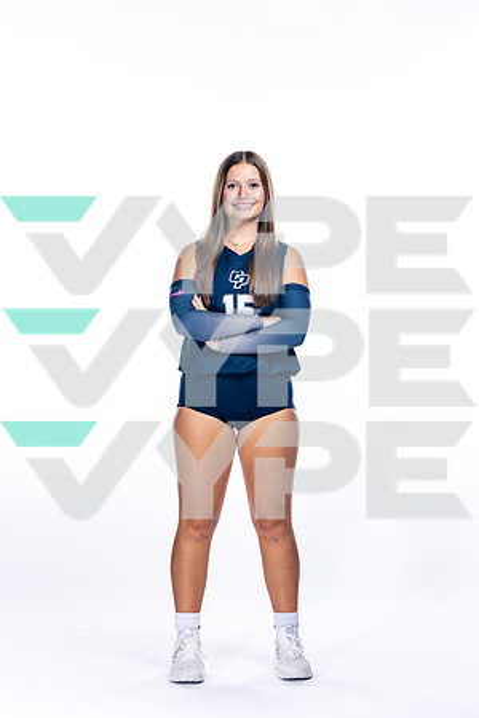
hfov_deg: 13.3
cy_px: 359
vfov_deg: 19.8
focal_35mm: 103
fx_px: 2056
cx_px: 240
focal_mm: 103
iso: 400
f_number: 5.6
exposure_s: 1/250
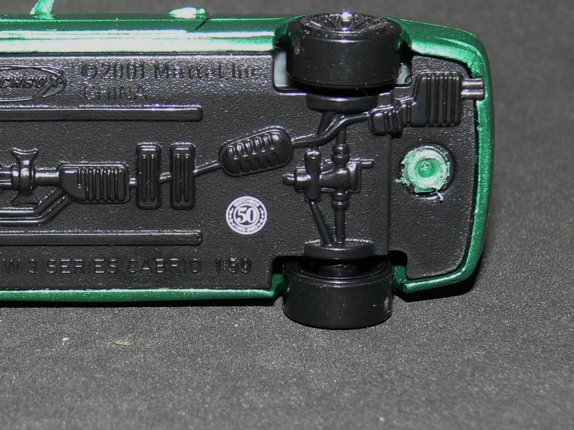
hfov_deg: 14.6
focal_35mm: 134
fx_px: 2222
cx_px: 123
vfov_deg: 11.1
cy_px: 181
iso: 100
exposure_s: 1/30
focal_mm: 12.7
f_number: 4
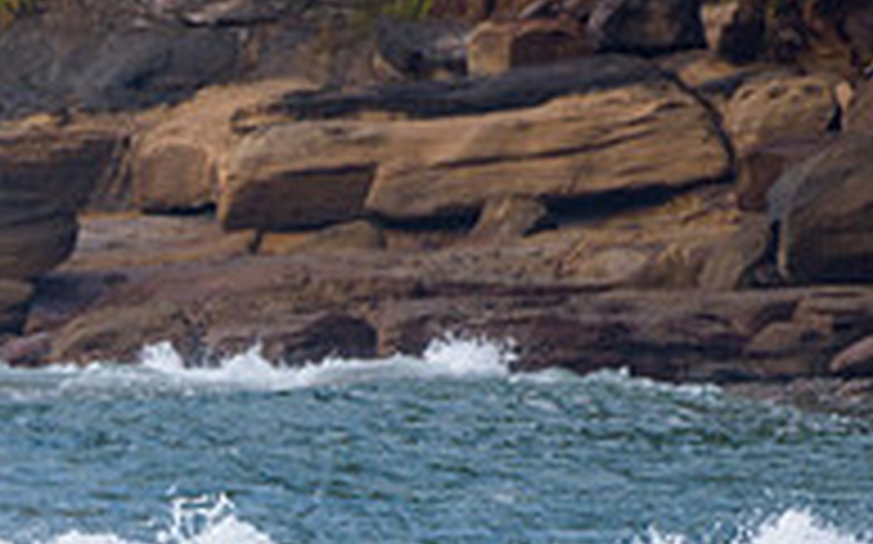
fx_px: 44513
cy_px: 668
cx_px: -297
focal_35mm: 1872
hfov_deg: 1.1
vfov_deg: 0.7
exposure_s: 1/2000
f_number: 5.6
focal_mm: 500
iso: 220
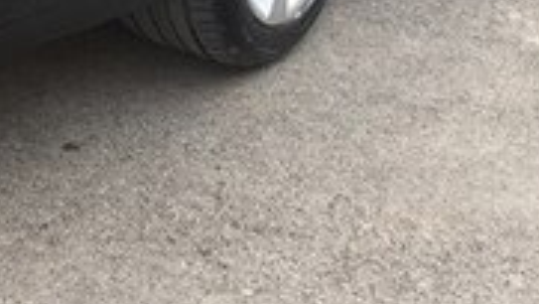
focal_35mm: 115
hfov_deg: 17.8
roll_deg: -1.7
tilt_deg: -14.8
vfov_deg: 9.7
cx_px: -101
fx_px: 1644
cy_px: -341
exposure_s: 1/208
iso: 32
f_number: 2.2
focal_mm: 4.15
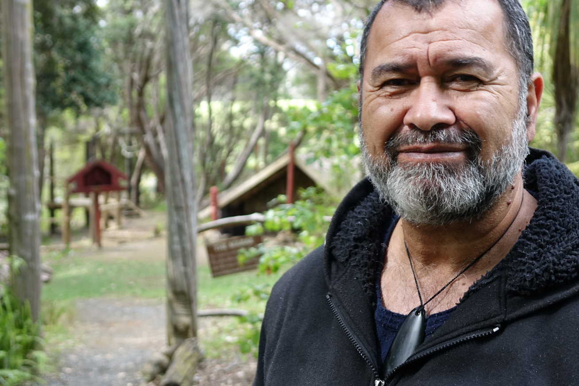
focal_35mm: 66
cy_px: 199
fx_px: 1062
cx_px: 375
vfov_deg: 20.6
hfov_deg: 30.3
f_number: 2.8
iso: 125
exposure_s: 1/80
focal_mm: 16.43
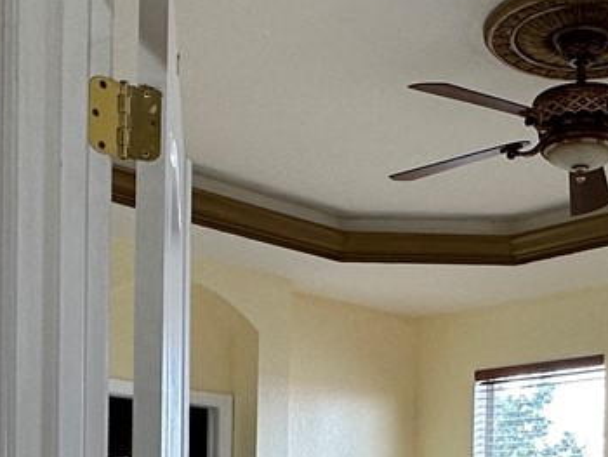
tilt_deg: -2.0
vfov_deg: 21.0
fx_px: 1125
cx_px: 426
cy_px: 584
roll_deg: -1.0
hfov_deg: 29.9
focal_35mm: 64
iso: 160
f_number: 2.2
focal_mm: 2.22
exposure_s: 1/120
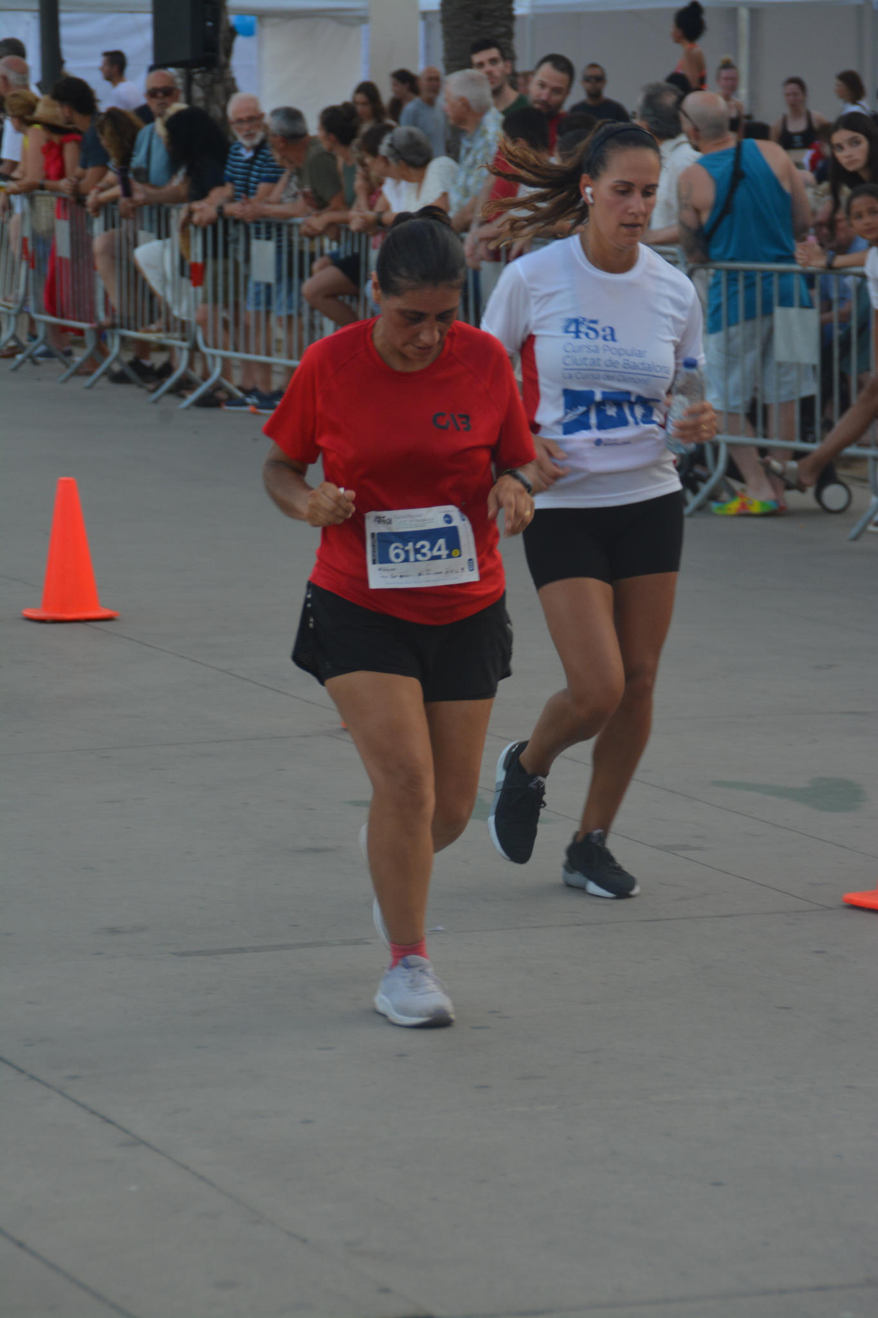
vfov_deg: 11.4
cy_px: 659
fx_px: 6586
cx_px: 439
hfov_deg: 7.6
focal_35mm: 180
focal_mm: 120
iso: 450
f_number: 6
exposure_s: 1/250
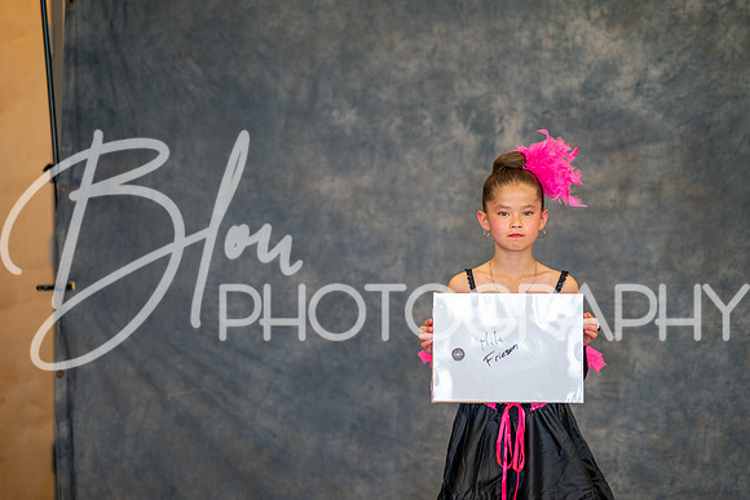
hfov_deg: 23.9
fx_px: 1771
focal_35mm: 85
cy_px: 250
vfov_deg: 16.1
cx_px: 375
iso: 640
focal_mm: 85
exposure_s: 1/250
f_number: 1.6
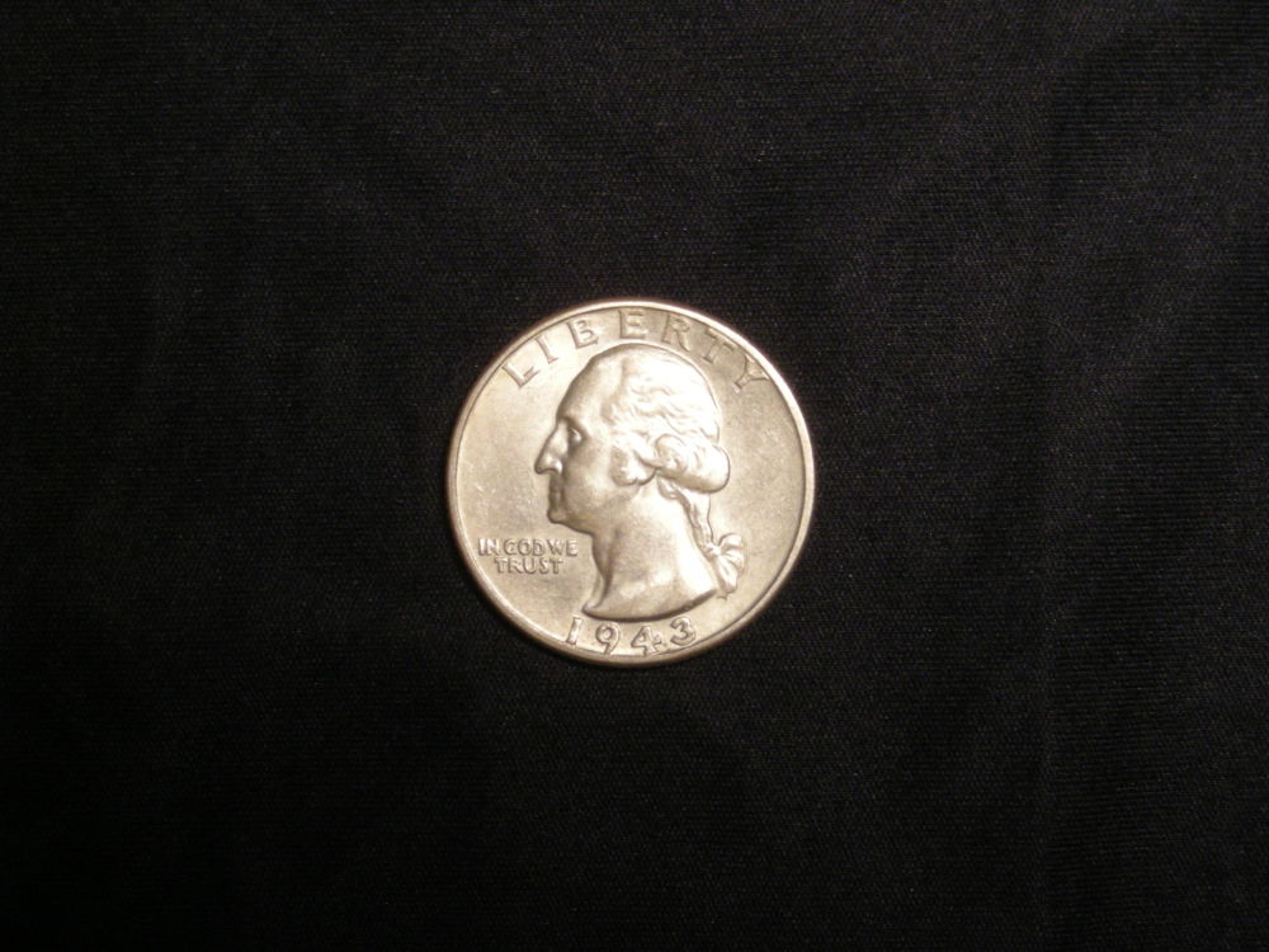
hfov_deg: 25.7
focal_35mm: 76
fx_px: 2786
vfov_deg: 19.4
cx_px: 634
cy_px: 476
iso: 226
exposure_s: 1/55.3
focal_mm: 12.3
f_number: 3.9
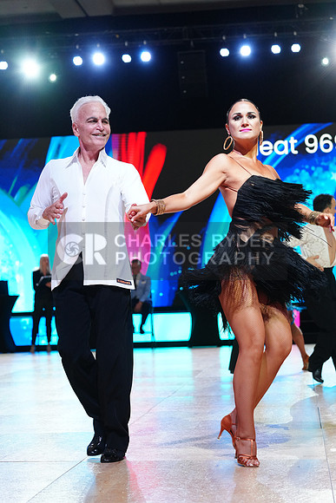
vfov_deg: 27.7
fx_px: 1021
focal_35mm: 73
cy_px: 252
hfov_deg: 18.7
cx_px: 168
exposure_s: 1/320
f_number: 4
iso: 2500
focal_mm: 73
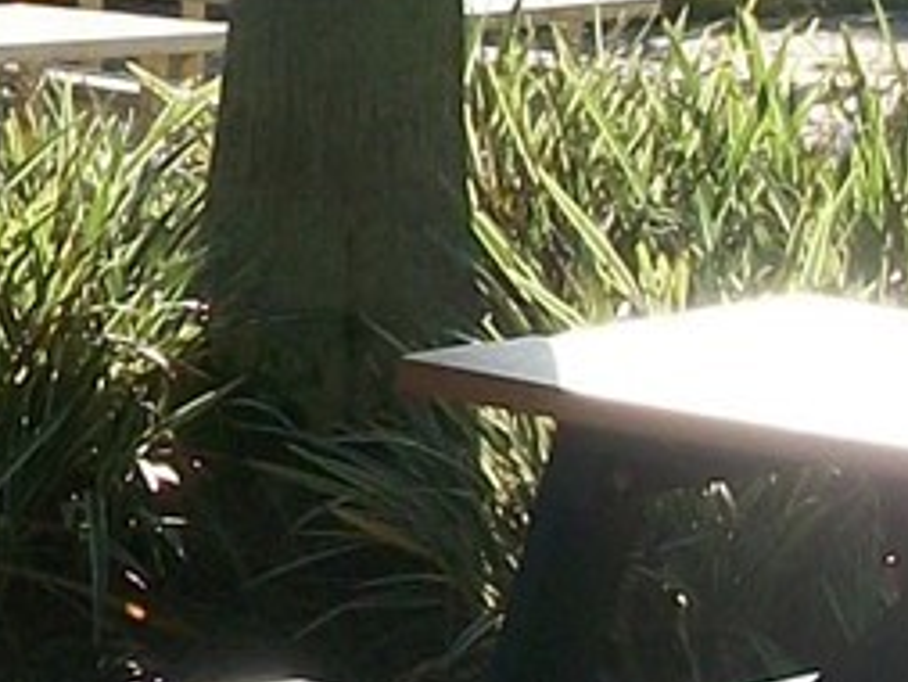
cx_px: -449
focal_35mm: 221
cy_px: 104
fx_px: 5800
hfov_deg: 8.7
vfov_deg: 6.7
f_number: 5.6
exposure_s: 1/320
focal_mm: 6.3
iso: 100
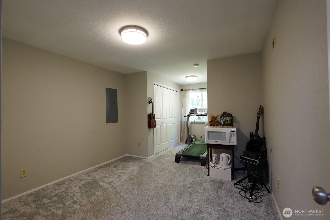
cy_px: 110
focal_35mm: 16
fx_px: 147
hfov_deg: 96.7
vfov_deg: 73.7
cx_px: 165
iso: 1600
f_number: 3.2
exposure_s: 1/160
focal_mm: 11
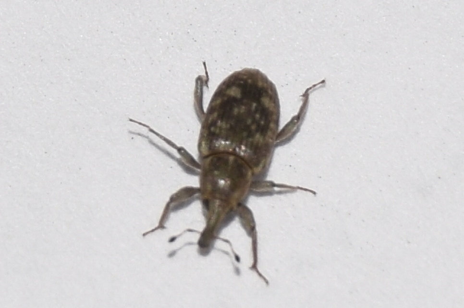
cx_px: 232
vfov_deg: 6.5
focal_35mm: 210
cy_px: 154
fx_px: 2701
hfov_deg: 9.8
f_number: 13
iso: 100
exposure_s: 1/160
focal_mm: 140
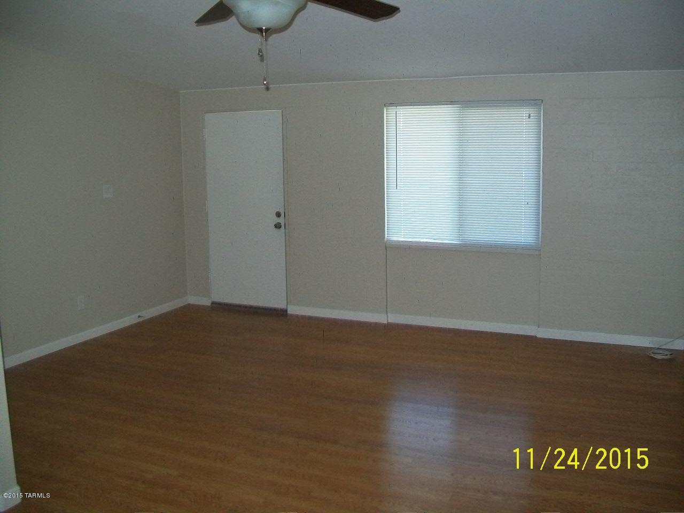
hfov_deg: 54.0
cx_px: 342
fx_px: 672
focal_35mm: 34
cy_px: 256
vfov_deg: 41.8
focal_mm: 6.1
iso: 160
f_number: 2.7
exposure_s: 1/60
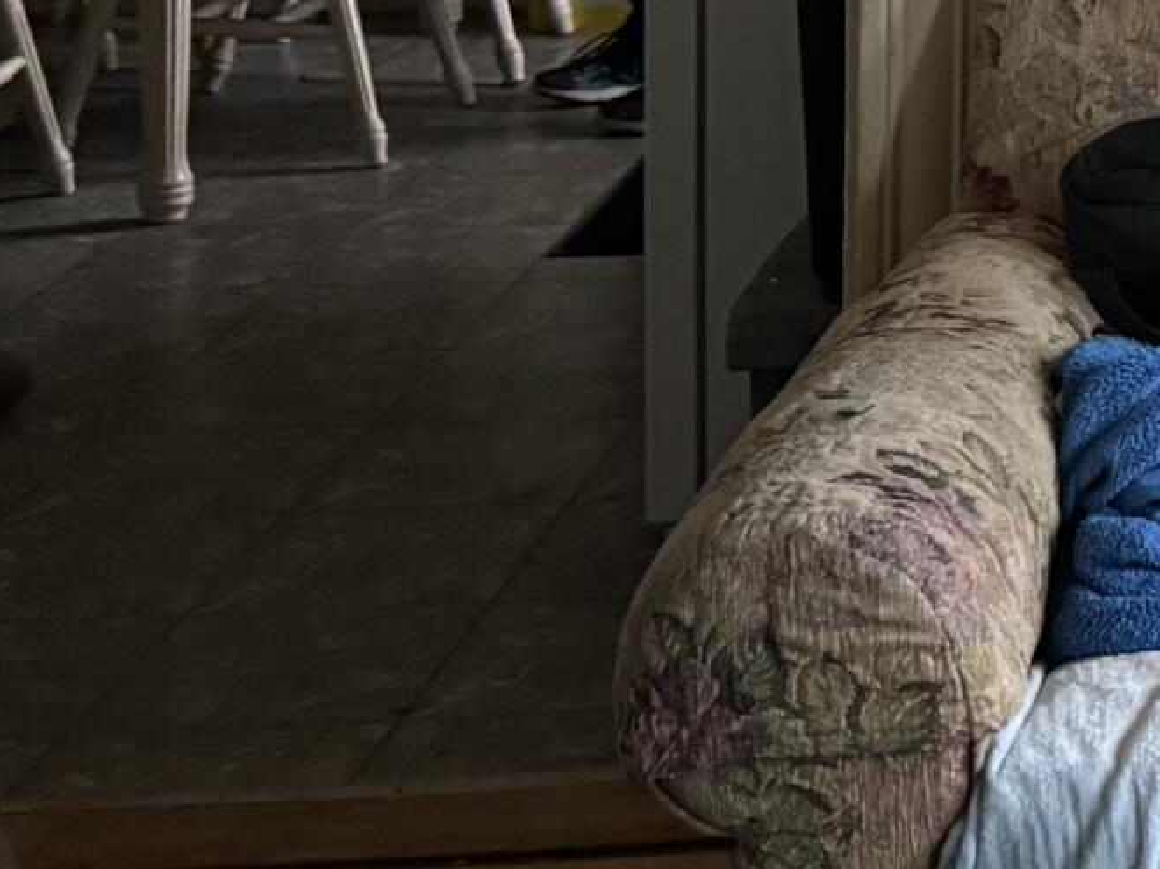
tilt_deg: -3.9
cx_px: 2009
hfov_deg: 15.7
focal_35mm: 109
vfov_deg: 12.6
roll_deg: -0.6
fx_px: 3651
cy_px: -581
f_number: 1.78
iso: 800
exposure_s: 1/40
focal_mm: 6.86
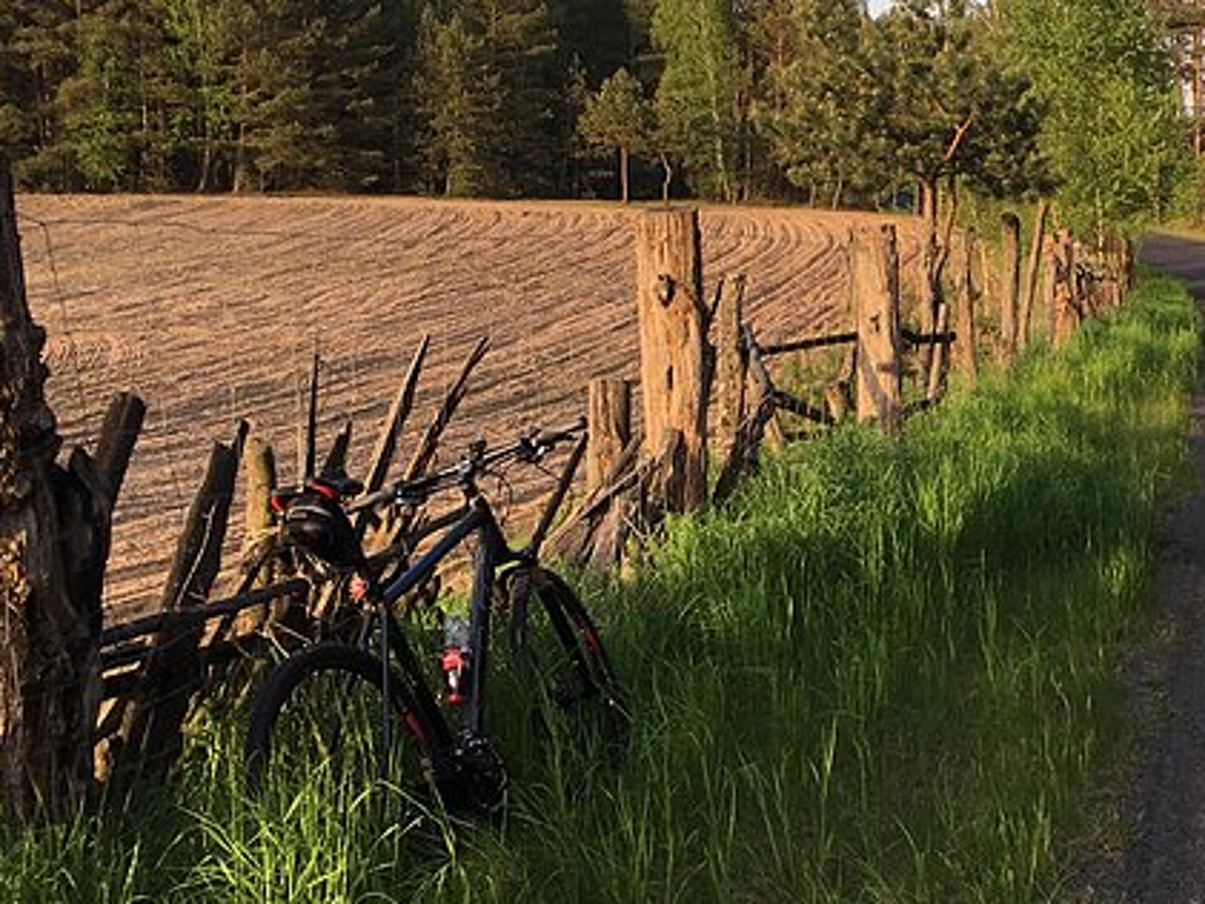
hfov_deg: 30.1
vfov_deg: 23.6
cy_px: 393
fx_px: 2159
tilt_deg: -5.6
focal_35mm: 62
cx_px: 1039
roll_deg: -1.9
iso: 25
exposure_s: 1/298
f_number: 2.2
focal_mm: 4.15
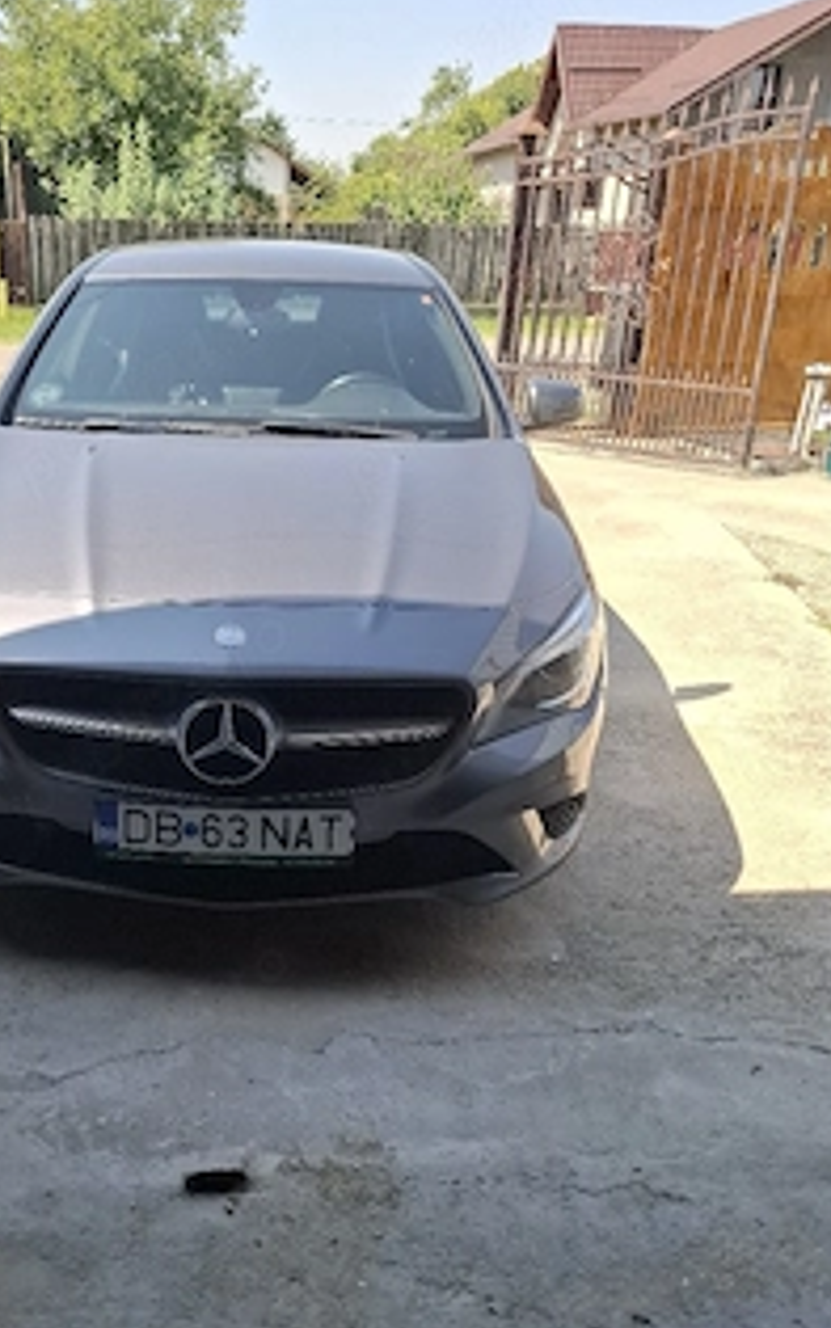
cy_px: 767
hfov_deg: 39.8
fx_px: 1123
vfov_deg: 60.9
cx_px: 236
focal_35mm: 31
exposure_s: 1/1000
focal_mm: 5.54
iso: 50
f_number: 1.8
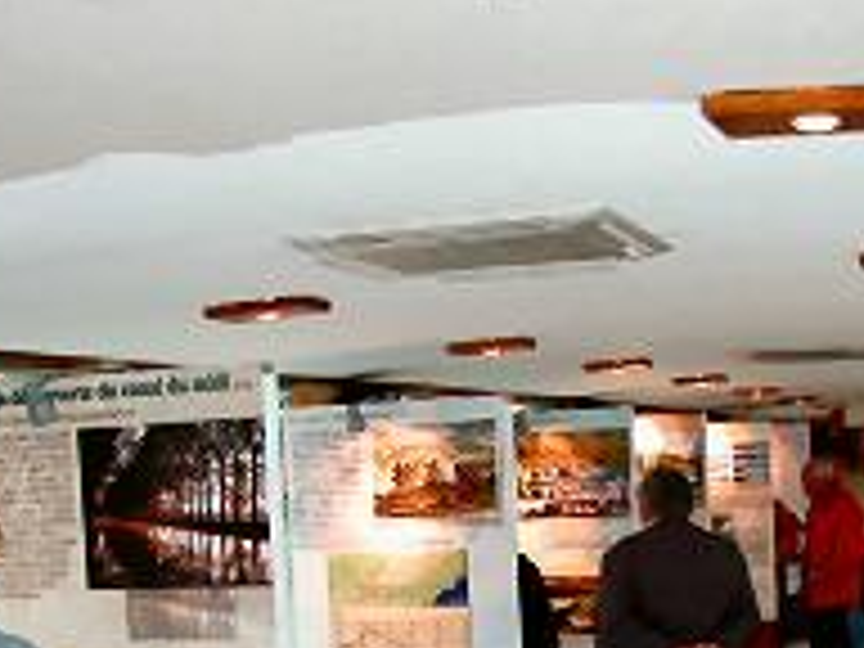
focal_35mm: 73
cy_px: 652
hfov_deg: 26.6
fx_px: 1822
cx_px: 544
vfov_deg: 19.6
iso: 100
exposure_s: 1/38.9
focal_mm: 8.9
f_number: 2.8
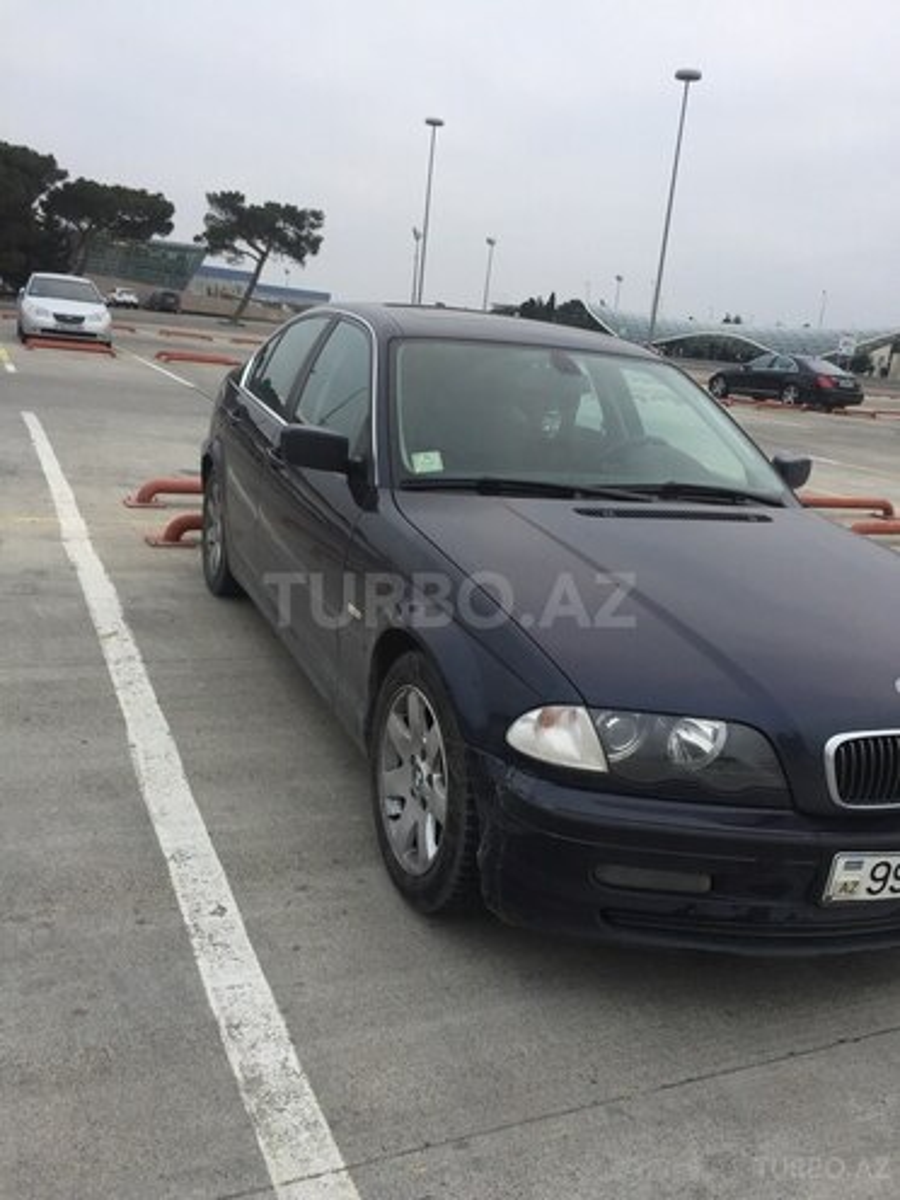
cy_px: 600
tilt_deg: -14.2
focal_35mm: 29
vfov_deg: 61.7
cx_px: 450
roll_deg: -3.3
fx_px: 1005
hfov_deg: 48.2
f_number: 2.2
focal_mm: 4.15
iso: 40
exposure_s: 1/100
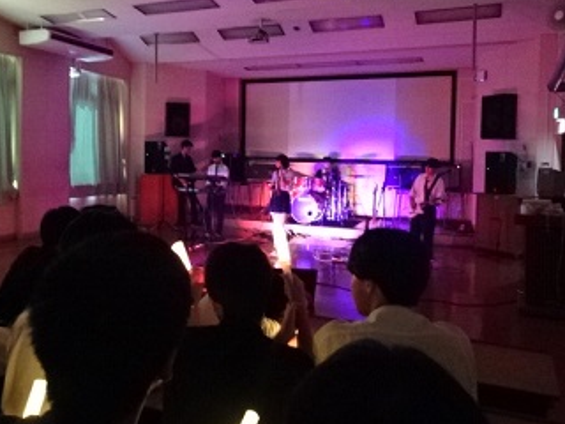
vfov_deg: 46.5
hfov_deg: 59.9
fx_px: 490
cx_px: 270
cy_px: 168
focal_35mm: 30
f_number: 3.5
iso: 1600
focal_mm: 4.1
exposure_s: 1/10
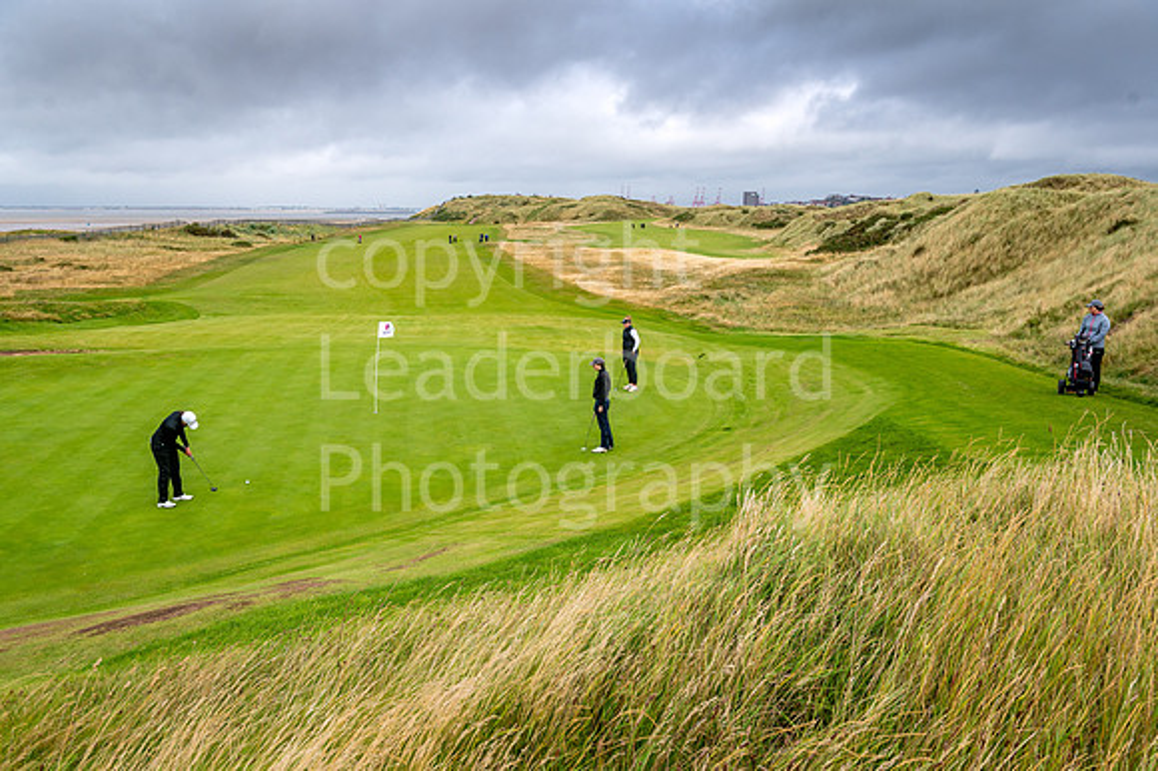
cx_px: 579
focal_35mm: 32
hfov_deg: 59.4
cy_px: 386
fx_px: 1015
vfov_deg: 41.6
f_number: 6.3
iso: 400
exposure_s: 1/2000
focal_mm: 31
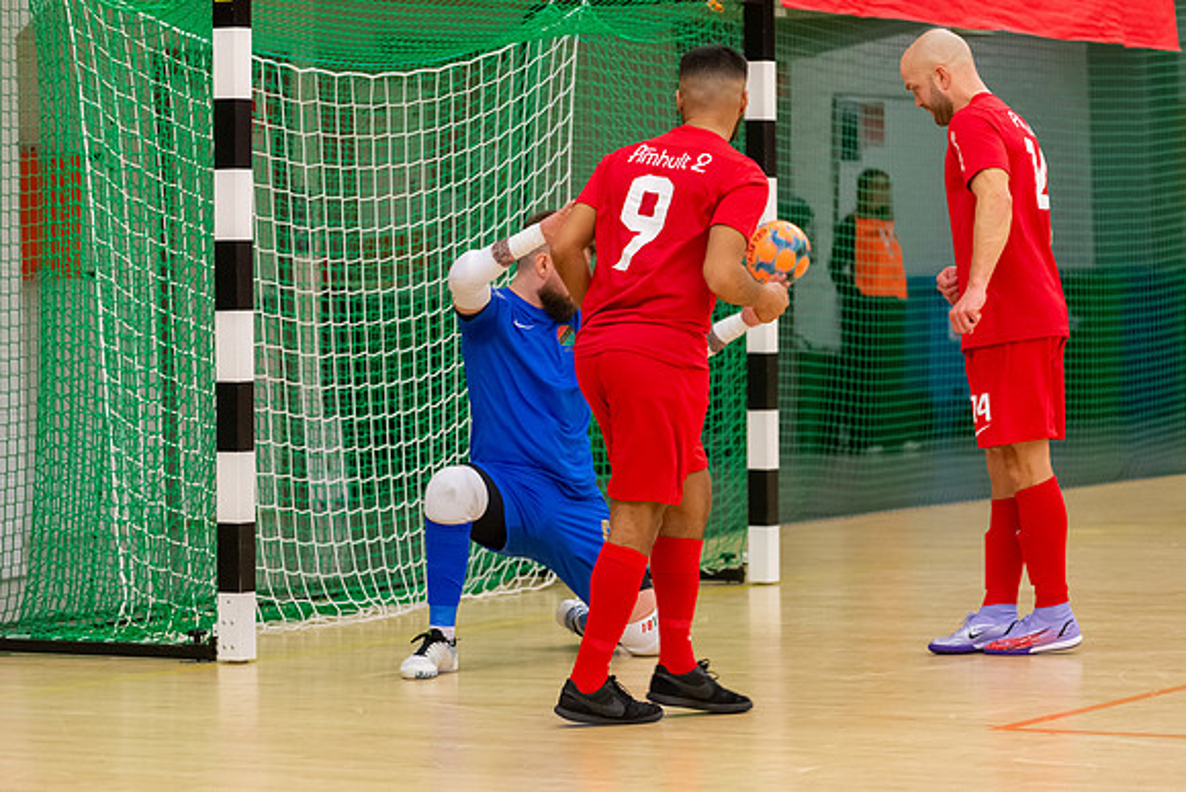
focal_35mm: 125
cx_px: 593
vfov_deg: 10.9
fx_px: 4132
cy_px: 396
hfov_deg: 16.3
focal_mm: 122
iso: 4500
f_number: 4.8
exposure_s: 1/640
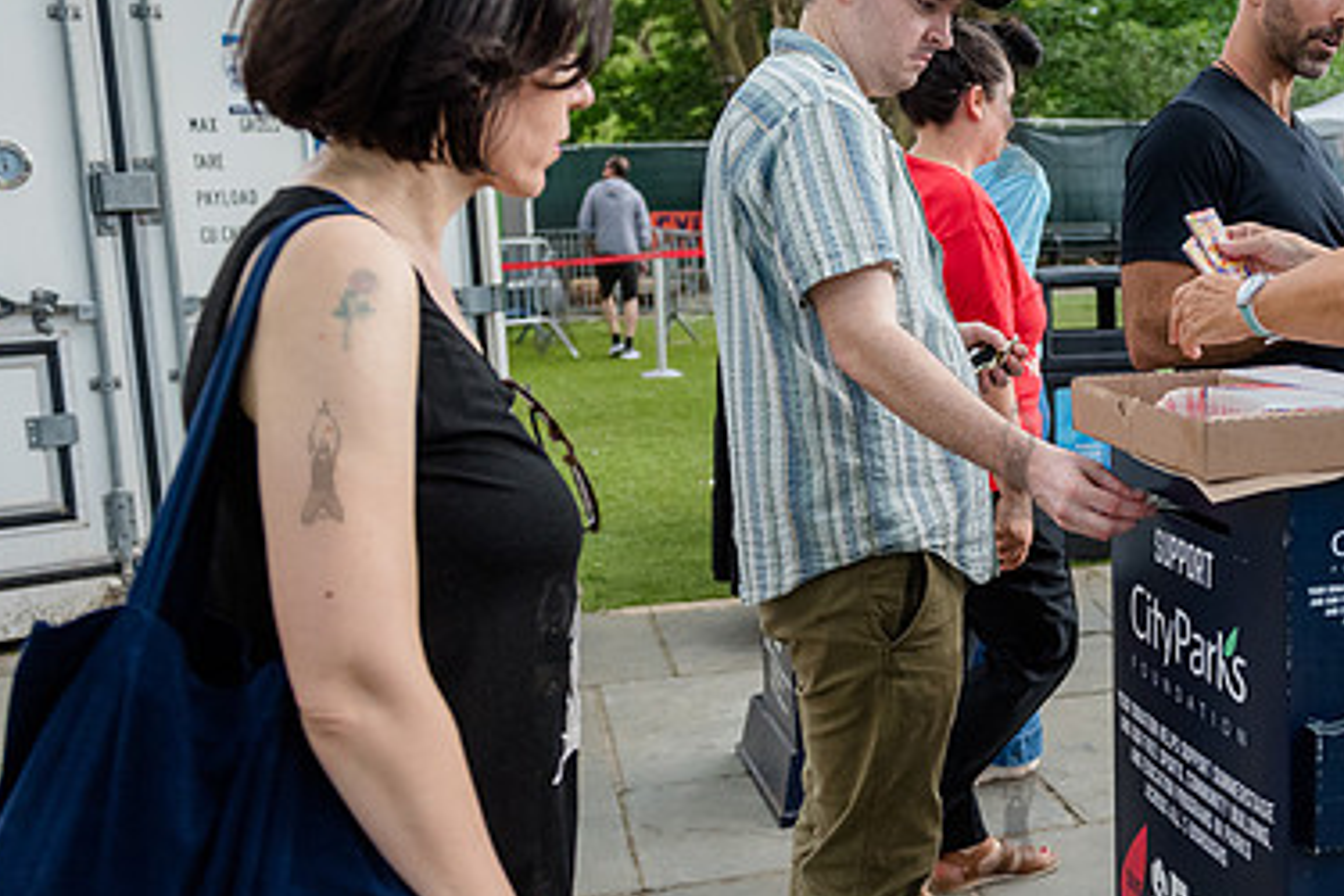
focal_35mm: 48
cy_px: 461
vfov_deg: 28.1
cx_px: 1014
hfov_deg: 39.9
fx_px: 1792
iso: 2000
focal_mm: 31
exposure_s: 1/800
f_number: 3.2
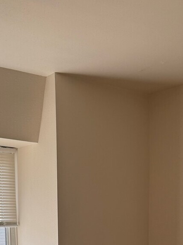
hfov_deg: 23.6
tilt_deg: -9.1
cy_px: 291
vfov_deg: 27.9
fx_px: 430
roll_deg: +1.5
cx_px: 32
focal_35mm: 61
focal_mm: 6.76
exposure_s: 1/643
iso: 80
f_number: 1.78
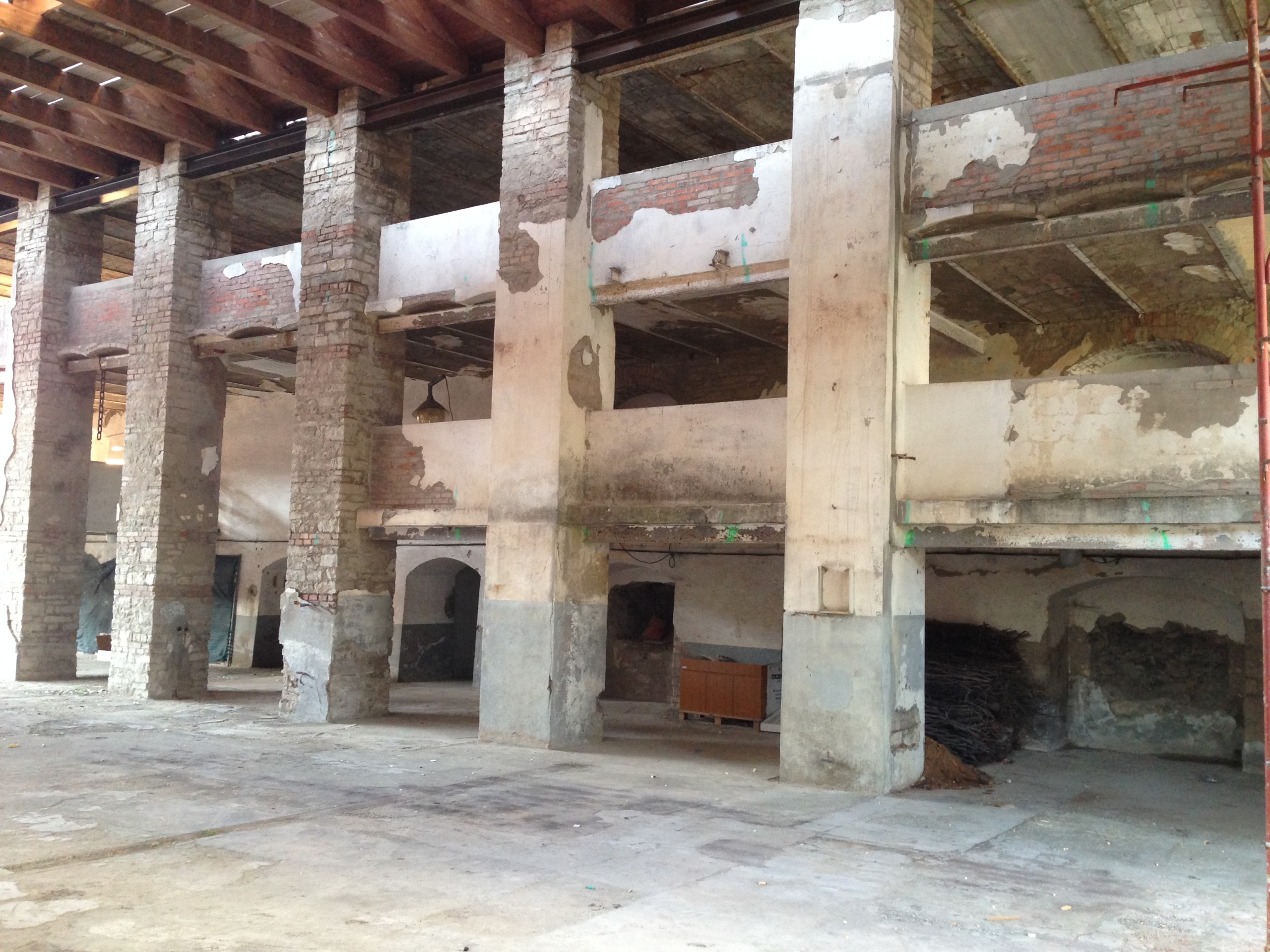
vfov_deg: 42.9
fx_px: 1211
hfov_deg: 55.4
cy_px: 476
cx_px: 635
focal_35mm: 33
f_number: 2.4
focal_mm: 4.12
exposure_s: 1/20
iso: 160
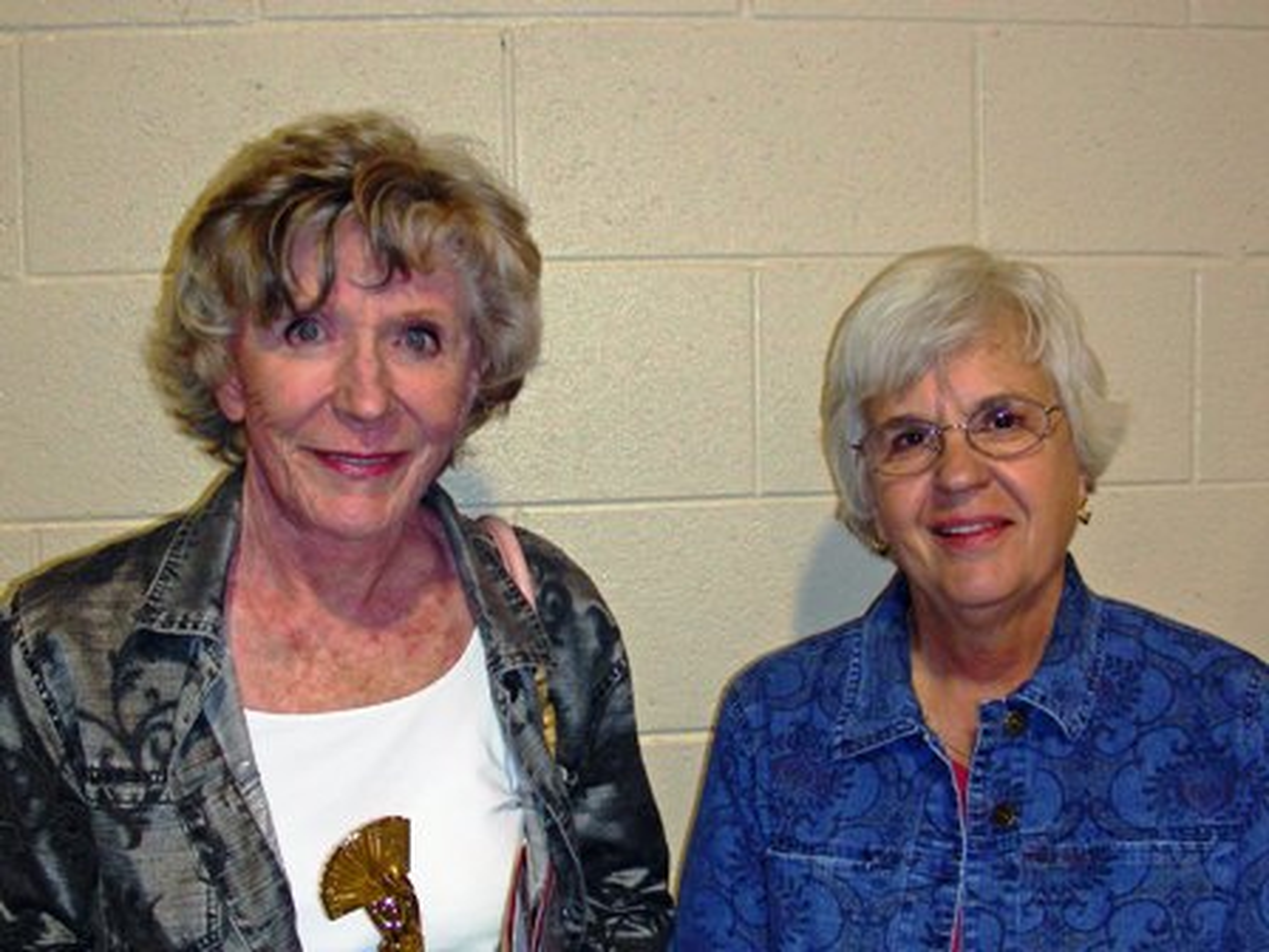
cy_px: 476
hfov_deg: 49.0
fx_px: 1393
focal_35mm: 38
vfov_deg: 37.7
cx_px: 634
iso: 50
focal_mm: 6.3
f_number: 3.5
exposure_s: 1/60.1
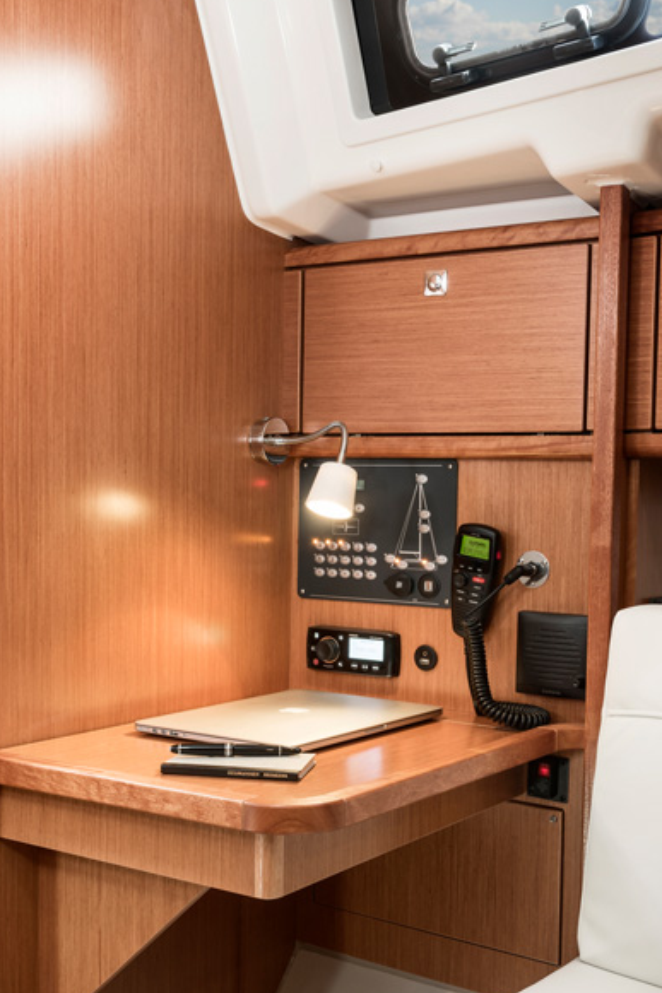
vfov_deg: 41.8
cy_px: 567
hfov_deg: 28.6
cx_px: 314
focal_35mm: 47
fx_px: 1297
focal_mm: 32
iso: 100
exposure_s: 1.6
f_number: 16
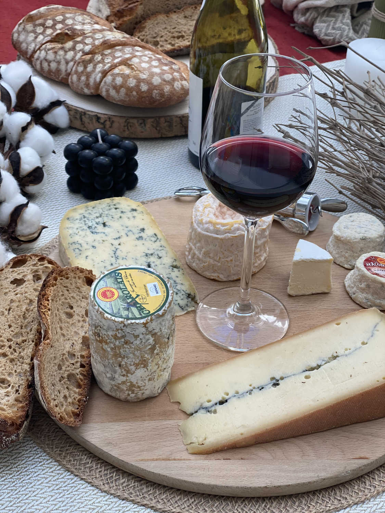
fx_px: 771
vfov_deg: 36.8
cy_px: 256
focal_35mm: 52
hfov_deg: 28.0
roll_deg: -1.9
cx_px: 192
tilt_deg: -37.3
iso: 50
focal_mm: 6
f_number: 2
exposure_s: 1/122
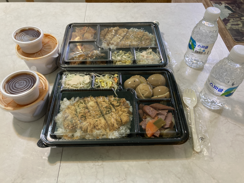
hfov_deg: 63.4
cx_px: 122
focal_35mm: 28
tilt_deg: -50.6
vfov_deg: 49.7
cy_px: 92
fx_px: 197
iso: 250
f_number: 1.8
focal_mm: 3.99
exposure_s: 1/60
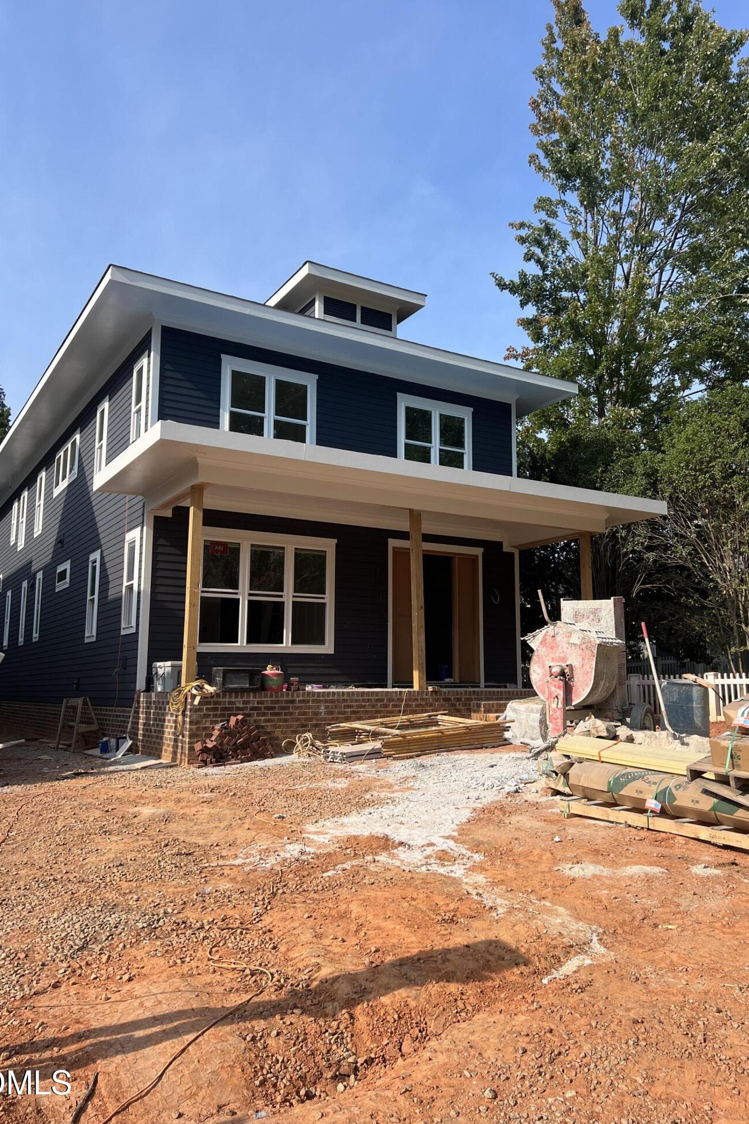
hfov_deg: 46.3
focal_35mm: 28
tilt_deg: +10.1
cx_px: 415
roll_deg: -0.5
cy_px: 554
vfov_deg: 65.5
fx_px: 874
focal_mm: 5.7
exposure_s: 1/2762
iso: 50
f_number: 1.5
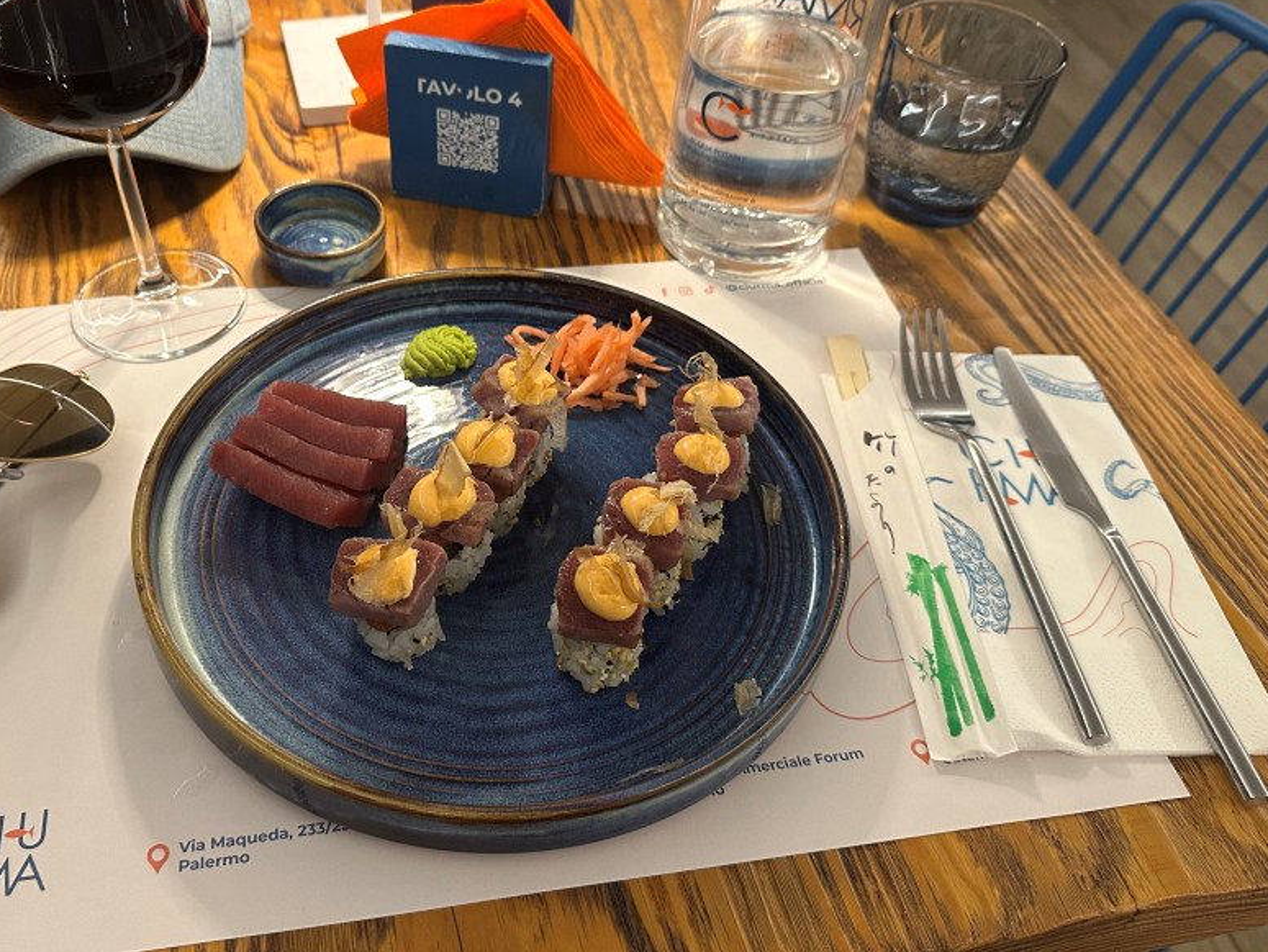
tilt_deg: -44.3
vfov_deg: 45.4
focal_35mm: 31
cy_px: 413
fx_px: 1136
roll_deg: -1.8
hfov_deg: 57.9
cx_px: 516
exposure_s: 1/50
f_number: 1.78
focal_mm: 6.86
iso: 250
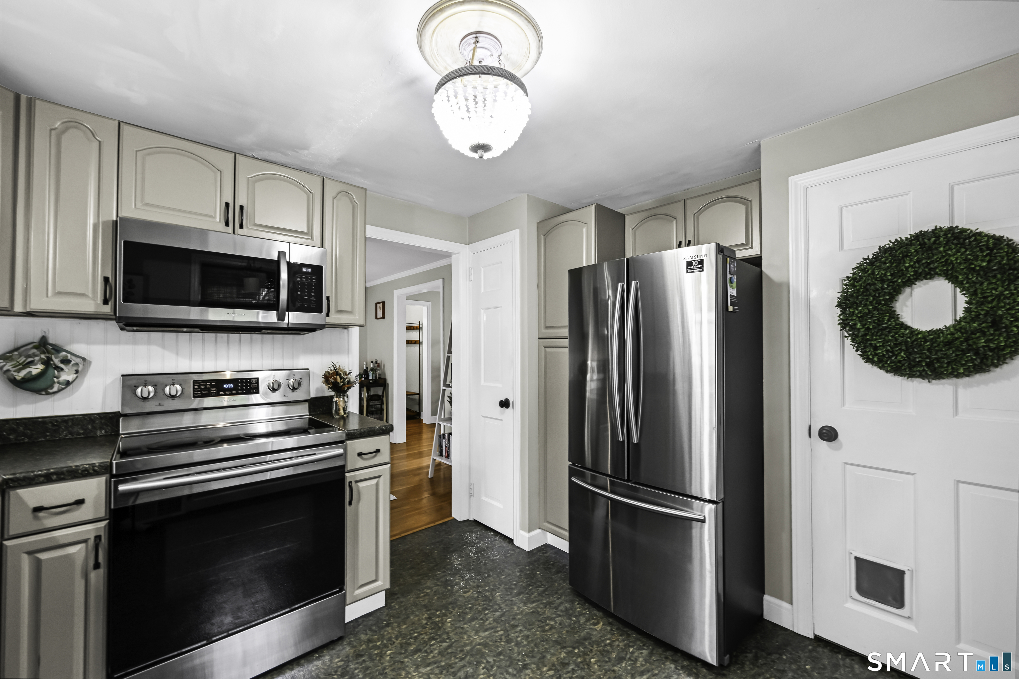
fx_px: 396
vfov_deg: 81.2
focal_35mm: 14
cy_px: 340
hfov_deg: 104.3
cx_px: 510
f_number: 8
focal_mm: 14
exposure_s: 1/8
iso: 320
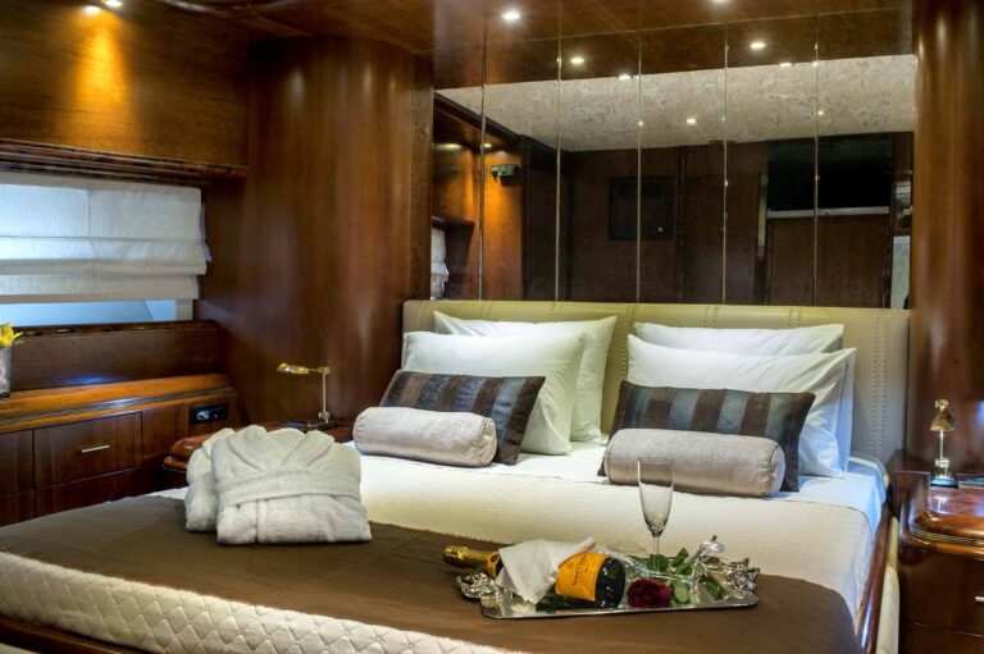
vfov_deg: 35.0
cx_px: 492
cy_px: 327
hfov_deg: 50.7
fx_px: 1038
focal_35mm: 38
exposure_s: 1/2.5
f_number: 13
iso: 200
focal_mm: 38
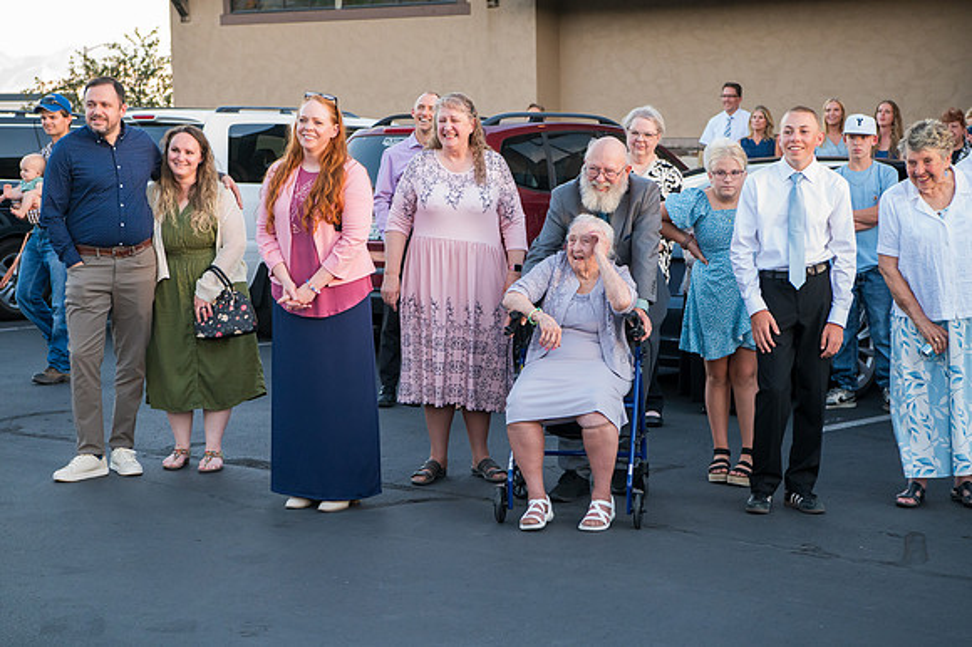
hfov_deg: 26.4
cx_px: 454
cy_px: 324
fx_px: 2072
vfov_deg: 17.7
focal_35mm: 77
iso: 3200
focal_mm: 70
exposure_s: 1/400
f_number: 5
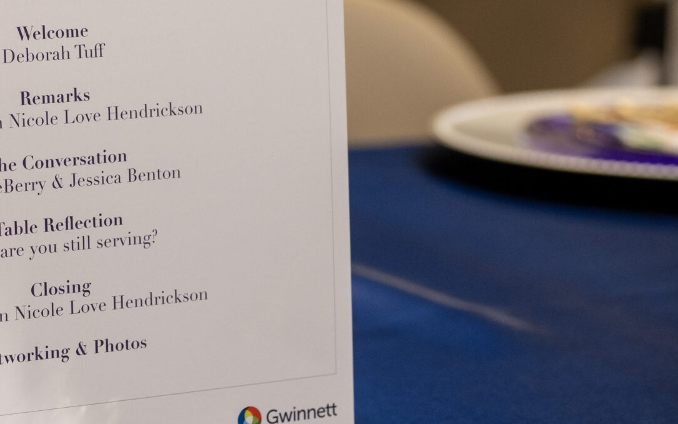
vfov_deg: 10.4
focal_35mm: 125
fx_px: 2310
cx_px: -4
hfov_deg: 16.4
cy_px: 70
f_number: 4
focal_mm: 52
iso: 1600
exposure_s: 1/200
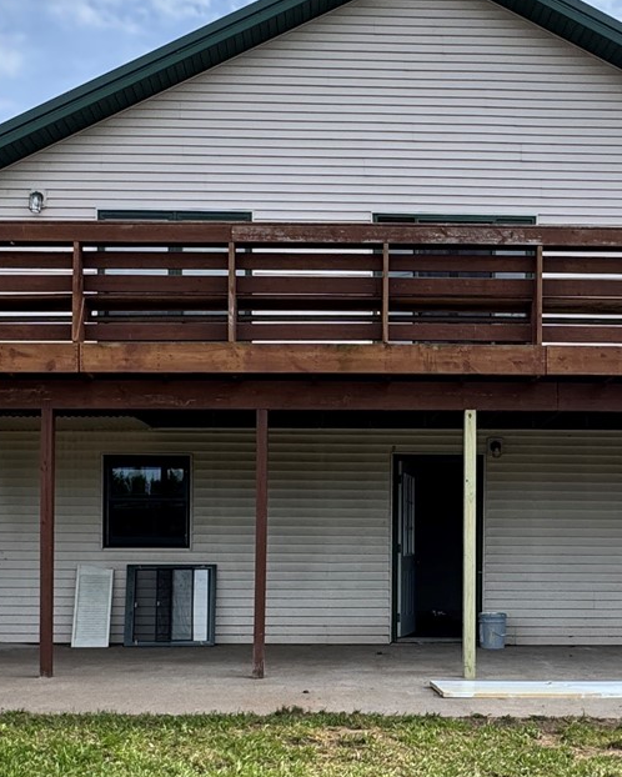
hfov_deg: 33.4
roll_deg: -0.3
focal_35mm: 45
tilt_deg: -0.3
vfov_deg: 40.3
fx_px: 1035
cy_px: 551
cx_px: 362
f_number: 2.2
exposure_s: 1/636
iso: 40
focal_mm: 2.22
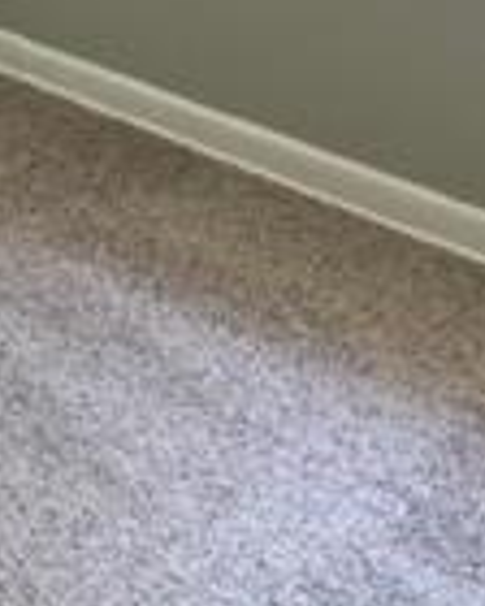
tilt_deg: -9.7
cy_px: -381
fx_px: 2081
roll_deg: +0.0
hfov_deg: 12.8
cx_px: -178
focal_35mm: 116
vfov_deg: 15.0
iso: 64
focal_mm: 5.7
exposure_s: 1/137
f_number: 1.5
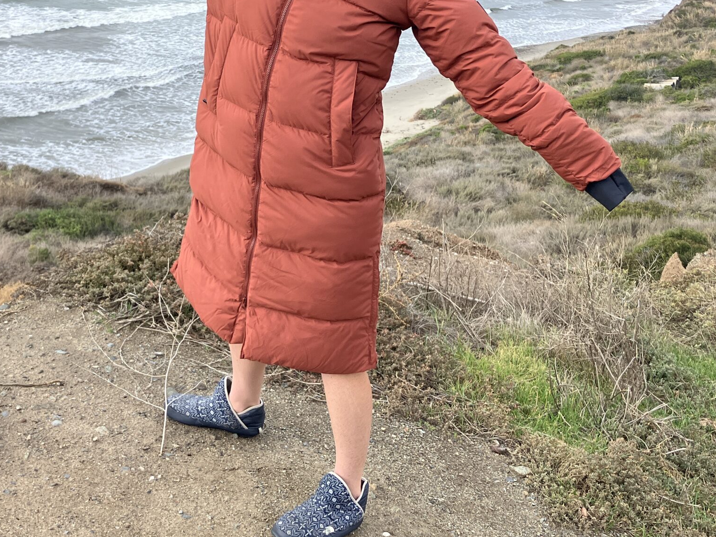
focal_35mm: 50
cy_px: 130
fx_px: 1034
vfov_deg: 28.6
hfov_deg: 38.1
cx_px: 296
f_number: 1.8
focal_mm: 3.99
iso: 32
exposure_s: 1/934
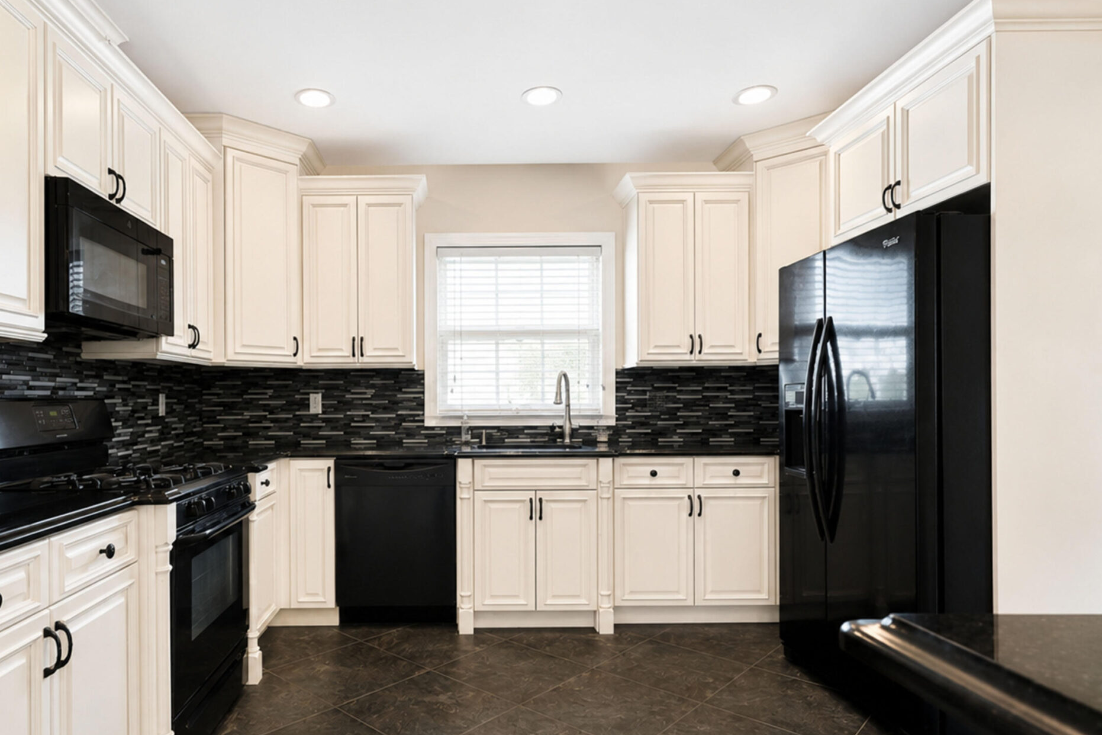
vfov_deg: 57.1
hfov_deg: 78.0
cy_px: 399
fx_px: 673
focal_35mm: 22
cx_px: 464
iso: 64
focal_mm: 16
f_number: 4
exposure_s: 1/8
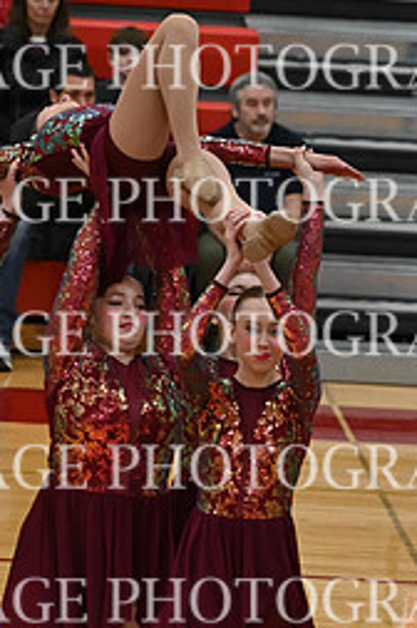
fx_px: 6603
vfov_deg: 5.4
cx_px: 91
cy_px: 534
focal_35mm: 379
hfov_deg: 3.6
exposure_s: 1/400
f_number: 4
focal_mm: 110
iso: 3200
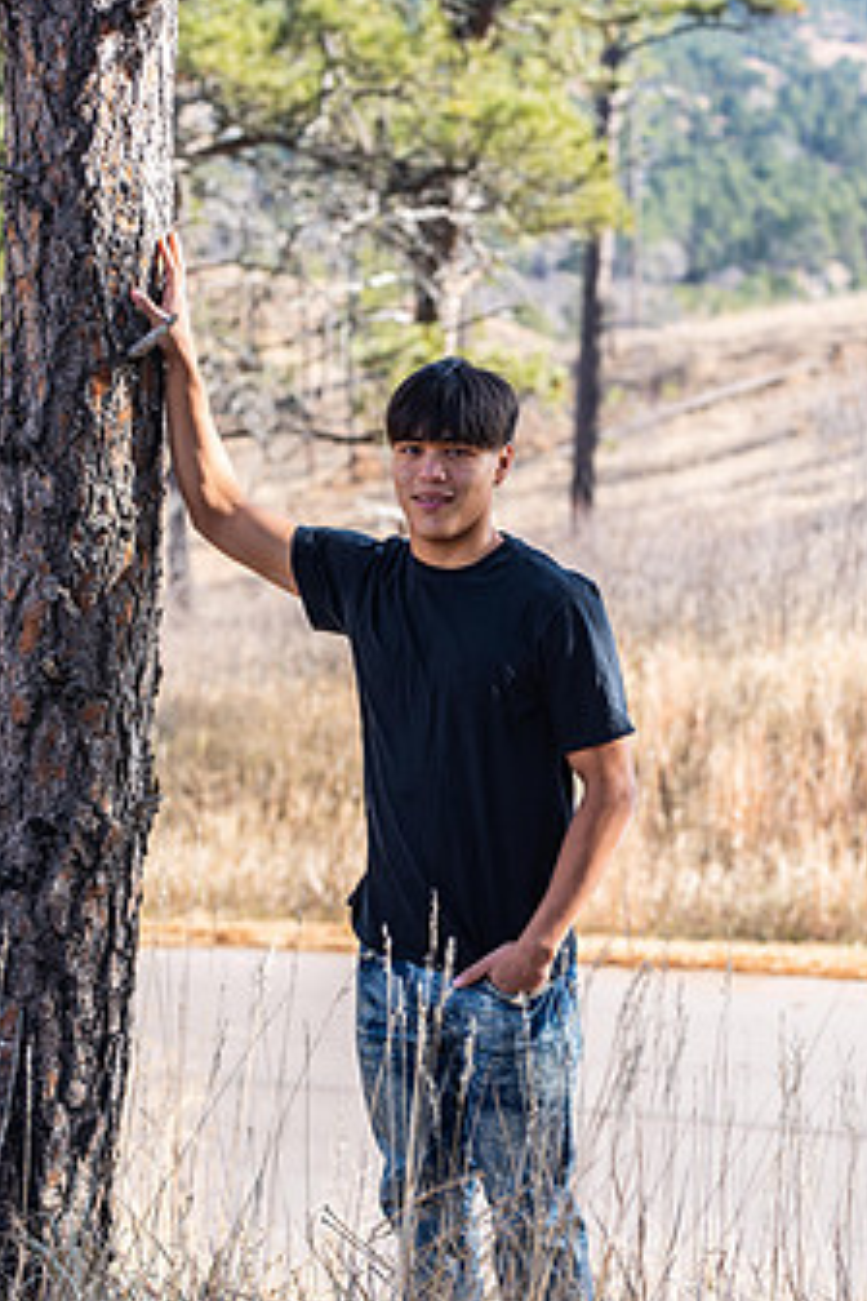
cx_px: 449
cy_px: 666
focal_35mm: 114
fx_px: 4118
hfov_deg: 12.0
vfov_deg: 17.9
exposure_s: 1/125
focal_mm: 85
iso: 31
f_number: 4
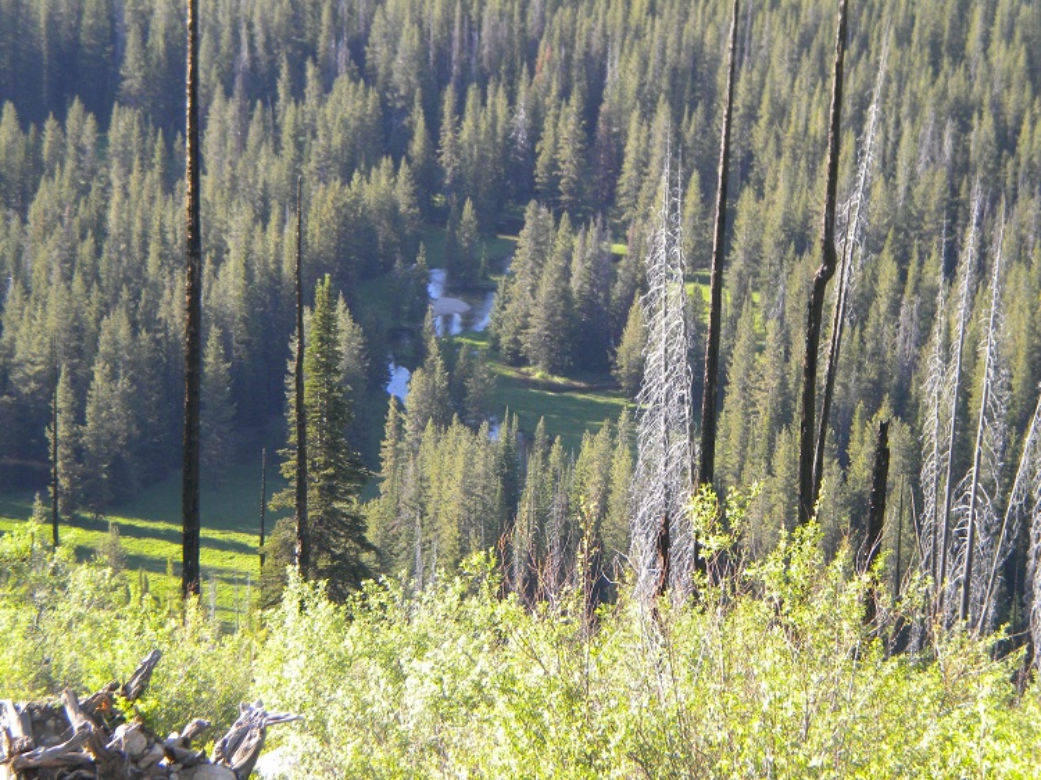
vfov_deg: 14.1
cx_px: 520
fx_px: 3157
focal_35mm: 105
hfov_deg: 18.7
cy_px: 390
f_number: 5.9
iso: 146
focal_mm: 18.9
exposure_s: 1/106
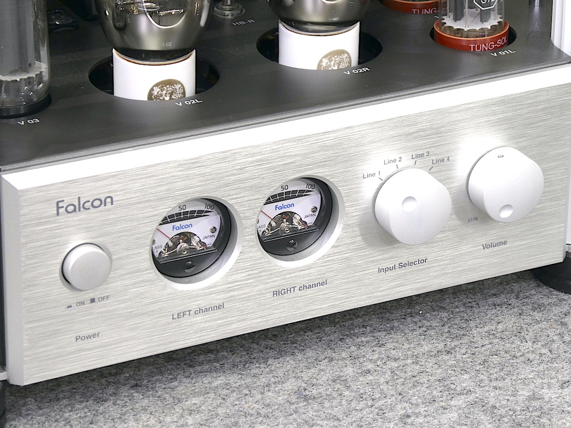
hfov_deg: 13.1
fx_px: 2491
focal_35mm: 151
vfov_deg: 9.8
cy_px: 214
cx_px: 286
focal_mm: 27.1
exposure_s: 1/2.5
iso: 100
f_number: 5.4
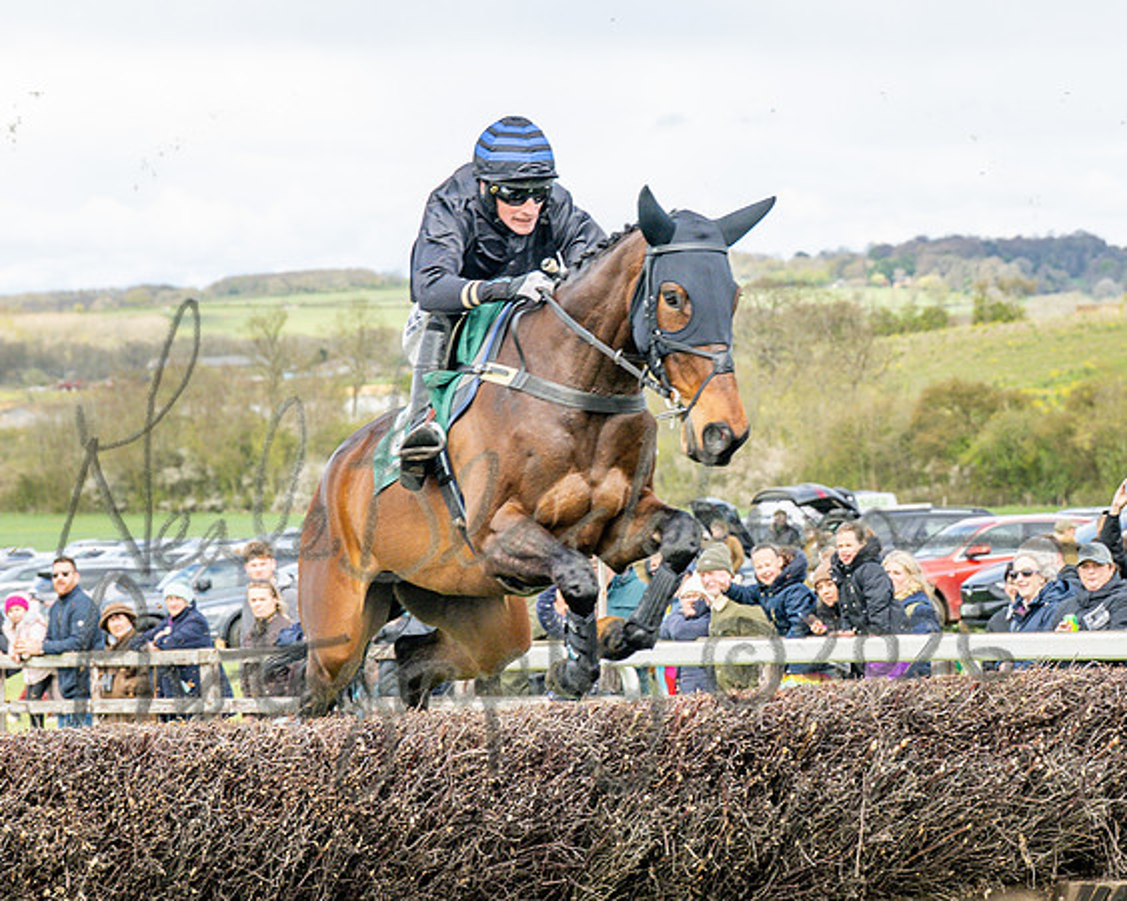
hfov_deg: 11.6
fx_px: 5524
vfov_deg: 9.3
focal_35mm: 166
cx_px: 570
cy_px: 488
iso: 400
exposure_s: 1/1250
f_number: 4.5
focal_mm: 70
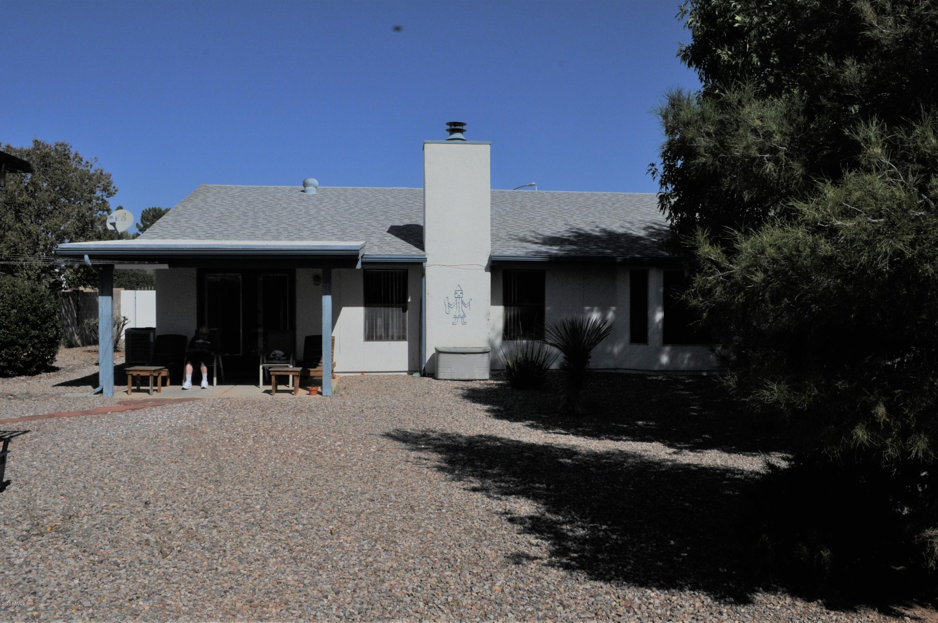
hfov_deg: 67.4
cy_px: 312
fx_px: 703
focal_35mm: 27
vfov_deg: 47.8
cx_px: 469
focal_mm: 18
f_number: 18
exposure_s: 1/1000
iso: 320
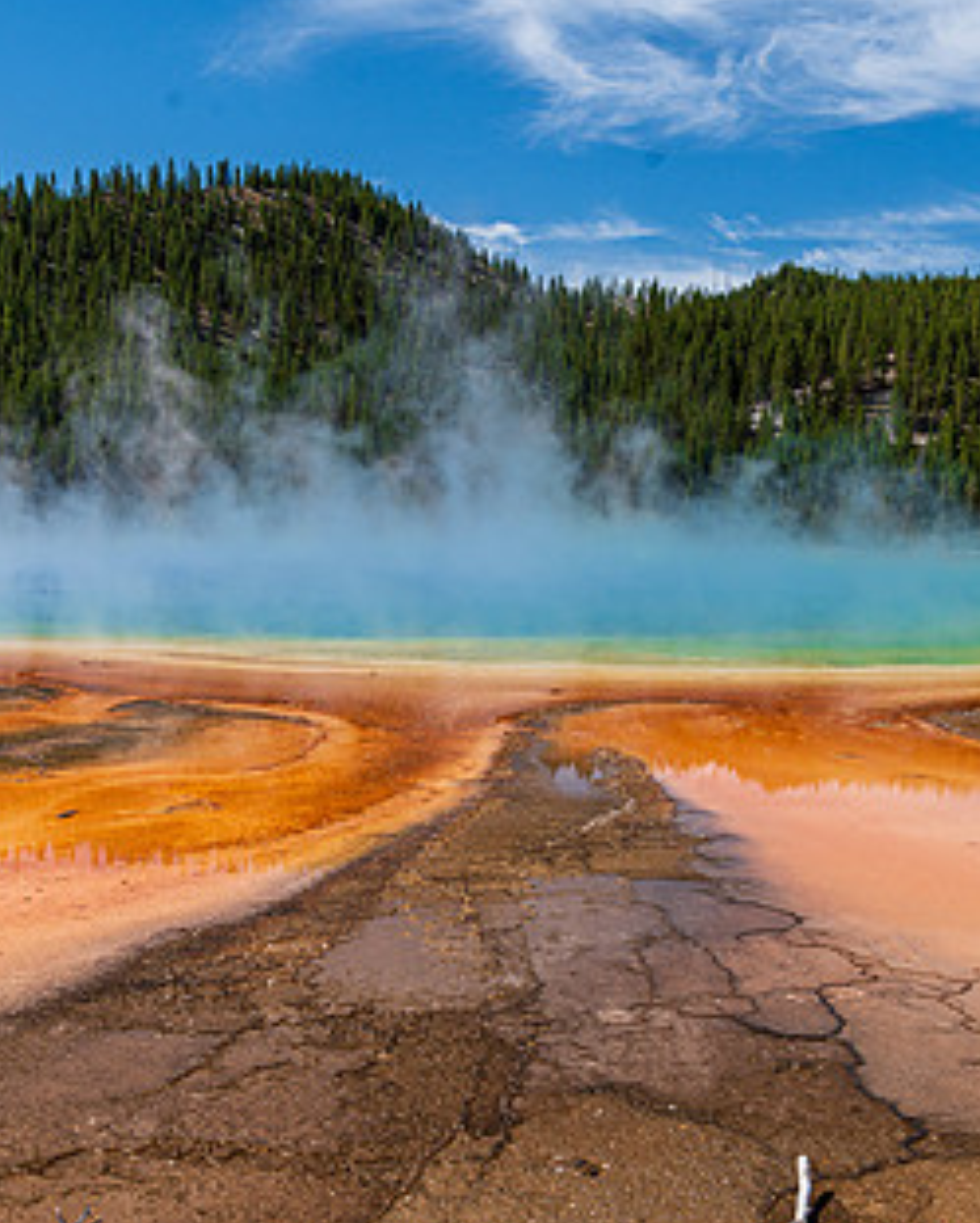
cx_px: 527
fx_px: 1522
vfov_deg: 43.5
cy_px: 753
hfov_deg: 35.7
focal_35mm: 42
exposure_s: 1/200
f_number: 10
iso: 100
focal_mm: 24
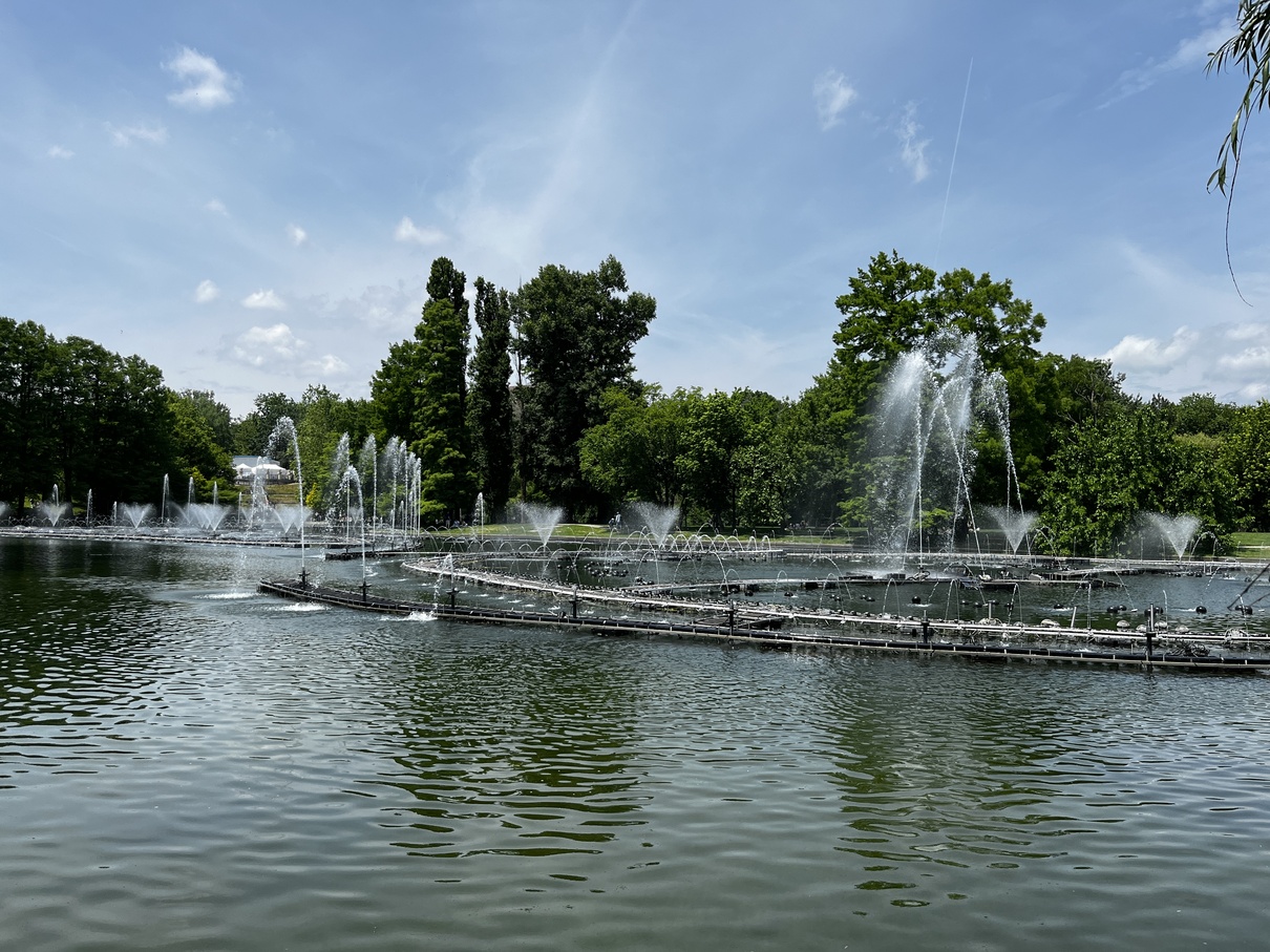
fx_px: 954
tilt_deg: +1.9
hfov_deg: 67.3
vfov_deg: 53.0
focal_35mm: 26
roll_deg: -1.3
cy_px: 476
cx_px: 635
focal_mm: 5.1
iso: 50
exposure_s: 1/3745
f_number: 1.6
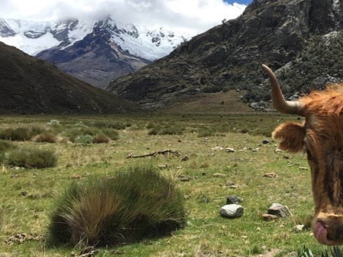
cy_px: 118
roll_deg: -0.9
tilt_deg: +0.8
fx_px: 485
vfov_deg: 29.6
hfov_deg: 37.2
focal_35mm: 49
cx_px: 286
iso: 32
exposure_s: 1/2083
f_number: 2.2
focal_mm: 4.15
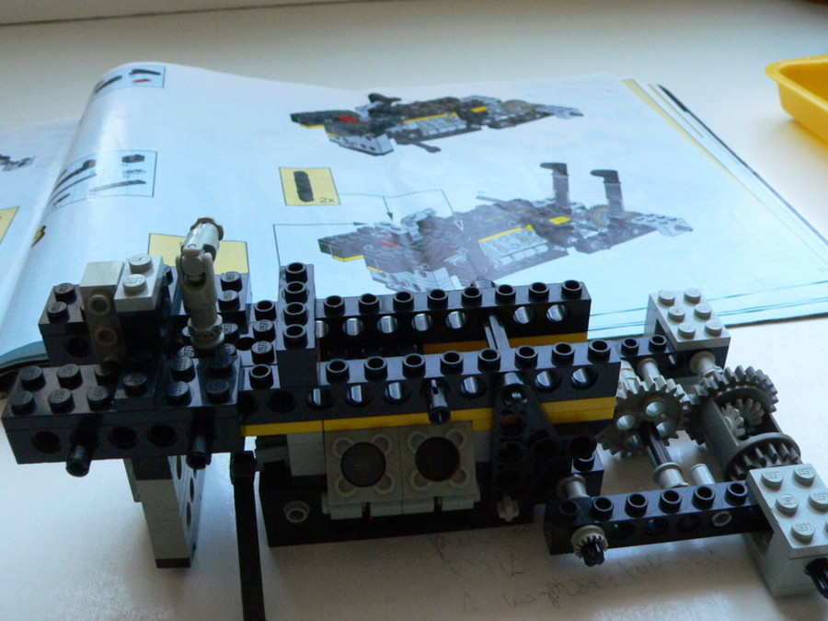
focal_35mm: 36
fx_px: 861
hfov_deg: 51.4
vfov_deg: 39.7
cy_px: 310
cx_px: 414
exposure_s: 1/125
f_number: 4
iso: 400
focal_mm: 6
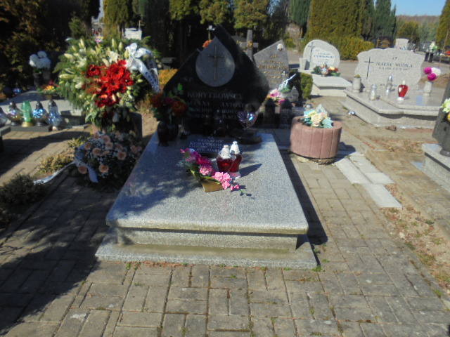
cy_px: 168
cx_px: 225
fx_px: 377
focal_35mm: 29
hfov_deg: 61.7
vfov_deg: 48.2
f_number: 3.7
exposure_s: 1/800
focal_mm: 5.3
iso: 100
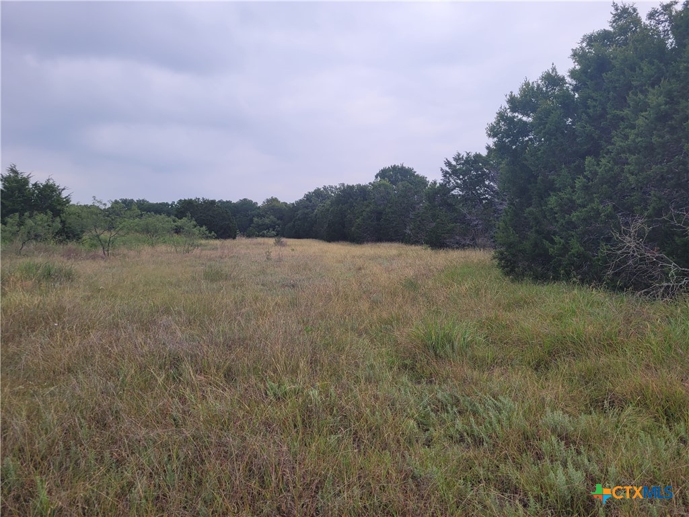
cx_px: 344
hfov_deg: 67.3
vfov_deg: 53.1
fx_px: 518
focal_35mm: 26
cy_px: 258
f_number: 1.8
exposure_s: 1/345
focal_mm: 5.4
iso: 40
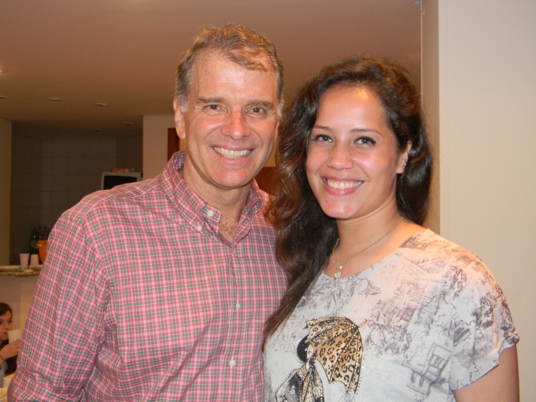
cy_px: 201
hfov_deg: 45.8
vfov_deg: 35.1
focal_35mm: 41
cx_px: 268
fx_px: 635
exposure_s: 1/30.2
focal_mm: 7.3
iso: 200
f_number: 3.8
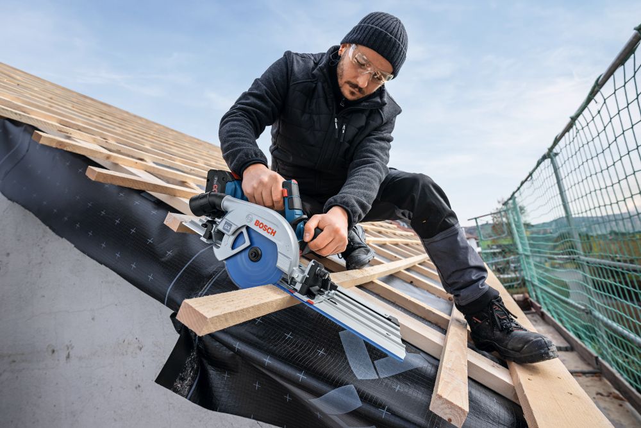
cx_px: 320
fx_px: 356
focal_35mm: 20
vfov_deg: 61.9
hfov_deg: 84.0
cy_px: 214
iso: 100
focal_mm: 20
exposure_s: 1/250
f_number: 4.5
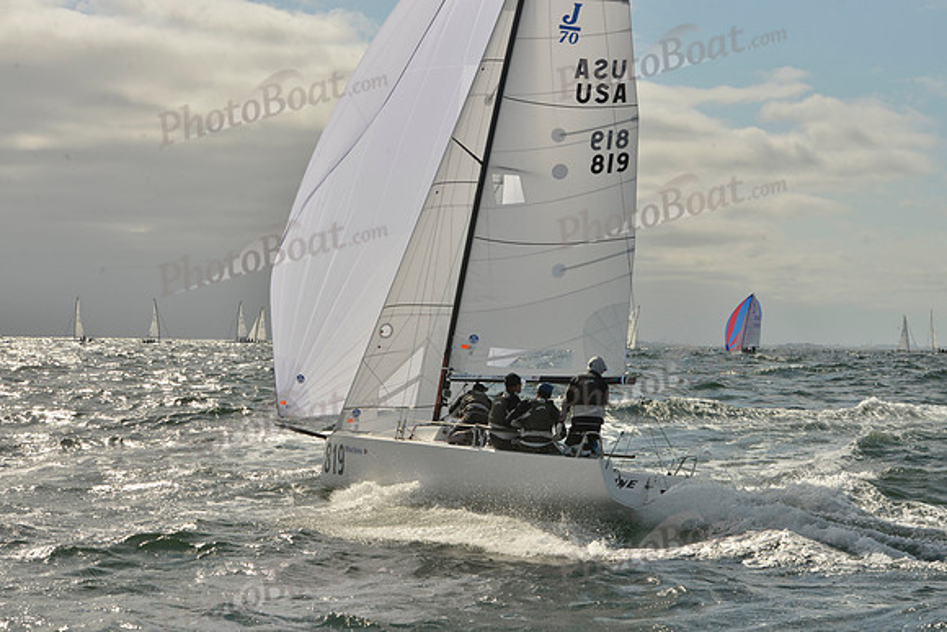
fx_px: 1842
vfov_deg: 19.5
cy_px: 316
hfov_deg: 28.8
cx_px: 474
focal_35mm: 70
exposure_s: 1/1000
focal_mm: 70
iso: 400
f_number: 14
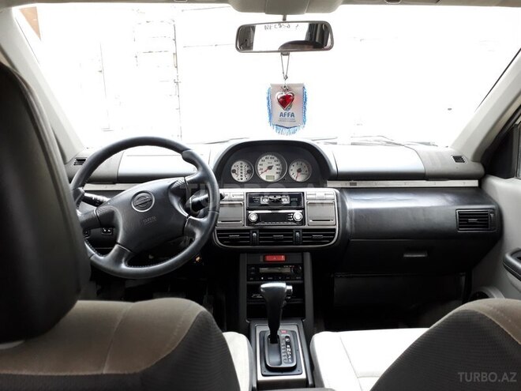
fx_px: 406
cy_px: 196
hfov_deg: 65.3
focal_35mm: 27
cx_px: 260
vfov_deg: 51.4
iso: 160
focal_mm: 3.6
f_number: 1.9
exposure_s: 1/20
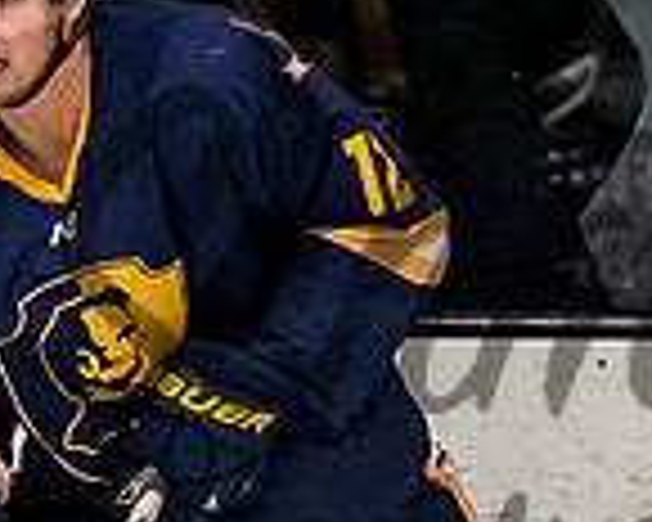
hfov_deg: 1.8
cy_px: 598
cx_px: 213
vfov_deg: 1.5
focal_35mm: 1062
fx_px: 20493
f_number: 3.2
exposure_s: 1/800
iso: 1600
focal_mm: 95
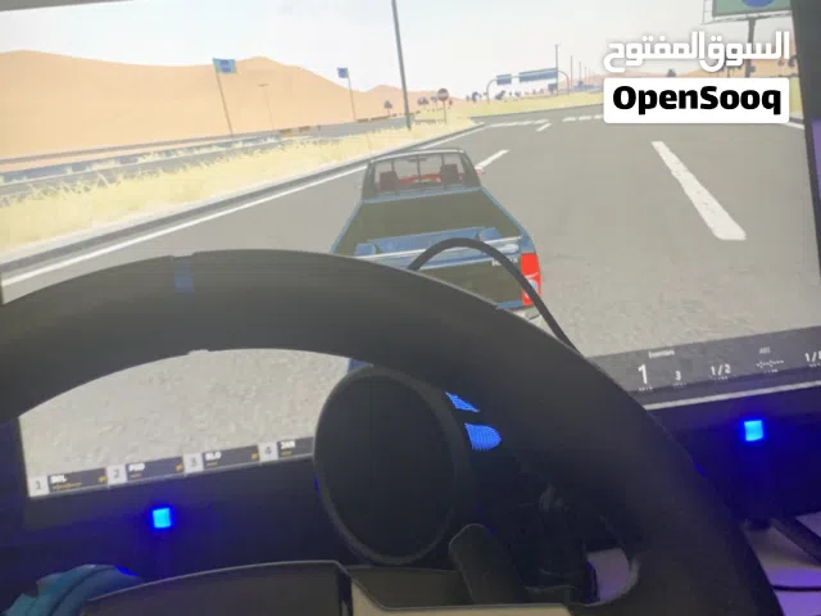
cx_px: 410
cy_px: 308
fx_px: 617
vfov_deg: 53.1
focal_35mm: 26
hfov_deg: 67.3
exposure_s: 1/60
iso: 200
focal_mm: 4.25
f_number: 1.8
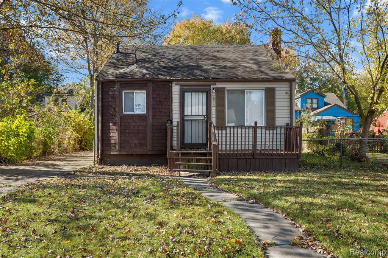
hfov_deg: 63.7
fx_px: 312
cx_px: 194
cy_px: 129
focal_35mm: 29
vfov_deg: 44.9
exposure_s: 1/60
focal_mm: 29
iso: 400
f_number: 8
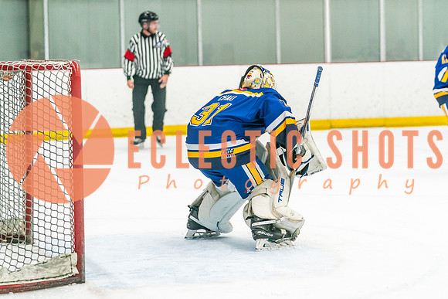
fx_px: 1519
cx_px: 232
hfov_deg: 16.8
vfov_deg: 11.2
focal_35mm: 122
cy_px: 126
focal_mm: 94
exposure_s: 1/1250
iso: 3200
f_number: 2.8
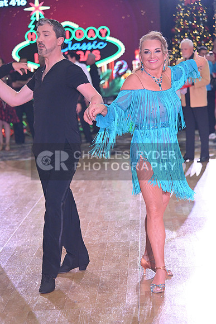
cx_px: 108
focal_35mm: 112
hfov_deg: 12.2
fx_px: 1007
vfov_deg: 18.3
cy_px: 162
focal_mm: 112
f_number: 5
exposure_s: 1/320
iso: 3200
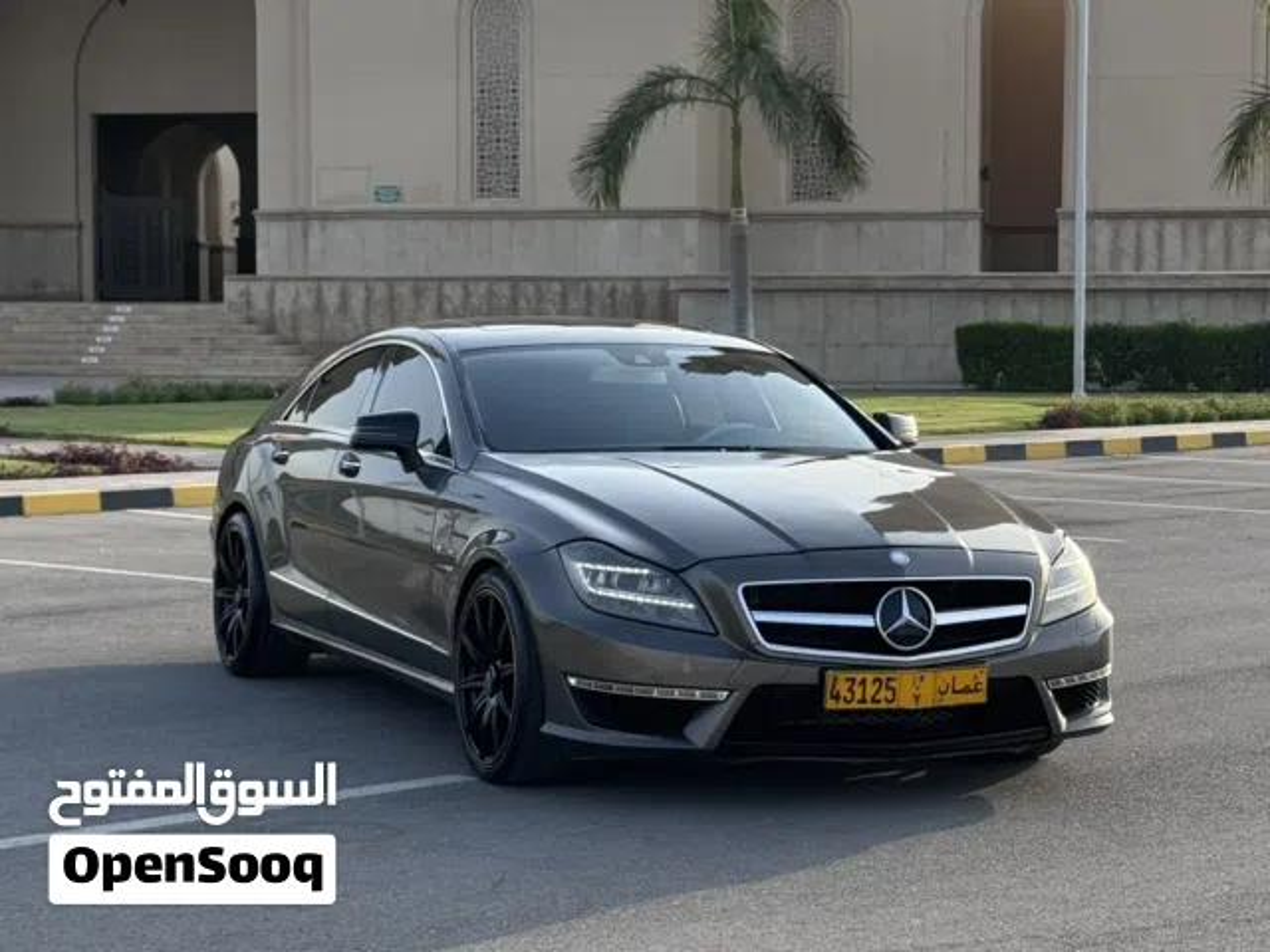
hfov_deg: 39.7
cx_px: 635
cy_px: 476
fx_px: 1761
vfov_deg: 30.3
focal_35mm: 48
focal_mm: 6.76
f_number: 1.78
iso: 64
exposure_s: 1/1724
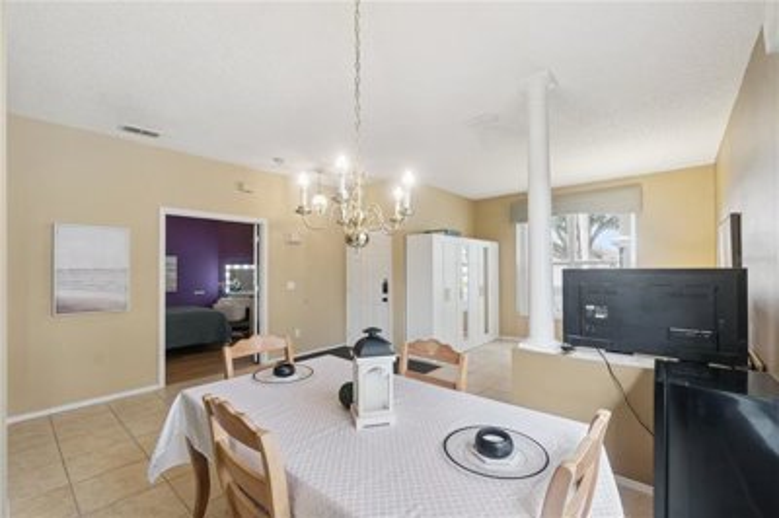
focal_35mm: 15
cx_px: 390
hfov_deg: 100.4
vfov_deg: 77.2
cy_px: 259
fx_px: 324
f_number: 8
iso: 400
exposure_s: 1/15
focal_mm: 10
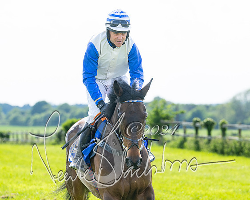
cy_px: 106
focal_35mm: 235
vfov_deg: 6.6
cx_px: 133
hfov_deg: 8.2
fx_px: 1736
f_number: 5
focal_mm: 170
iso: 200
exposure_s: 1/800
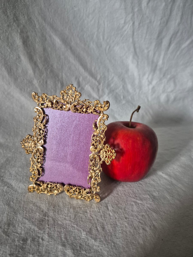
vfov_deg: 73.9
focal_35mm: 23
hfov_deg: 58.9
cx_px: 96
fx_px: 171
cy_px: 128
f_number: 1.8
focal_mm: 5.4
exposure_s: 1/100
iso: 1000
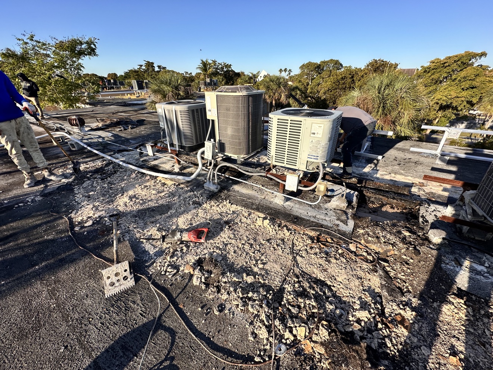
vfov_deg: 85.7
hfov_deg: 102.1
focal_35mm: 14
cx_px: 246
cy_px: 185
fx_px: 199
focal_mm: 2.22
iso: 50
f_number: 2.2
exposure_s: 1/1125
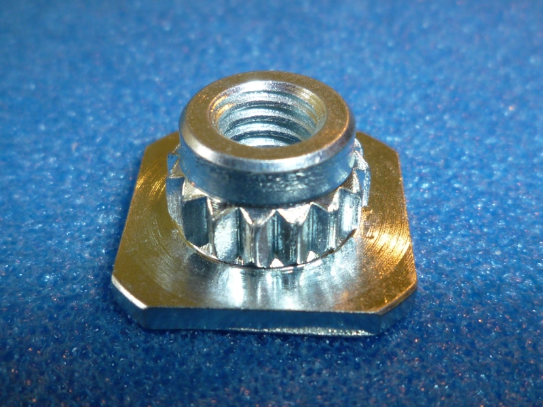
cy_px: 204
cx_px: 272
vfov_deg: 48.2
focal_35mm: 29
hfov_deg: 61.7
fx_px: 455
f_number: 4
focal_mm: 5.2
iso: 100
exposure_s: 1/30
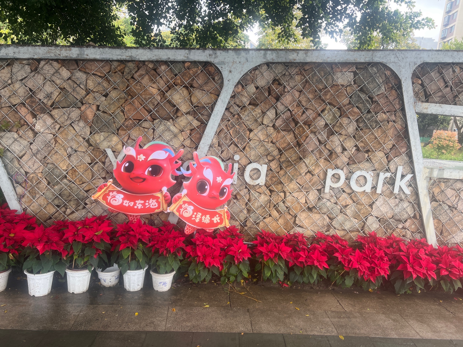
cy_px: 174
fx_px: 348
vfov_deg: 53.1
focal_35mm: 26
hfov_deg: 67.3
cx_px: 232
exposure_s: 1/389
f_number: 1.5
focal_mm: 5.7
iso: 50
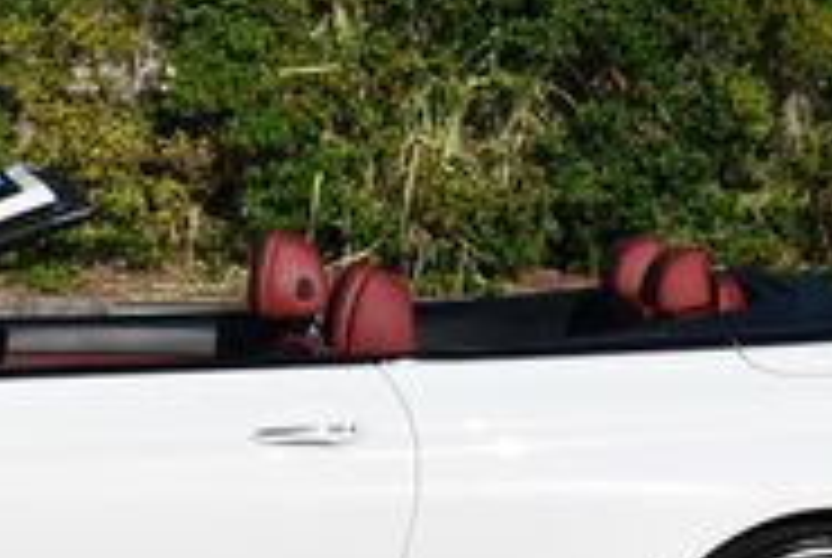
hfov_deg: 11.3
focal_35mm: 180
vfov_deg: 7.7
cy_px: 184
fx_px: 4167
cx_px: 103
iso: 100
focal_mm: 26
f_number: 9
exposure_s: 1/320
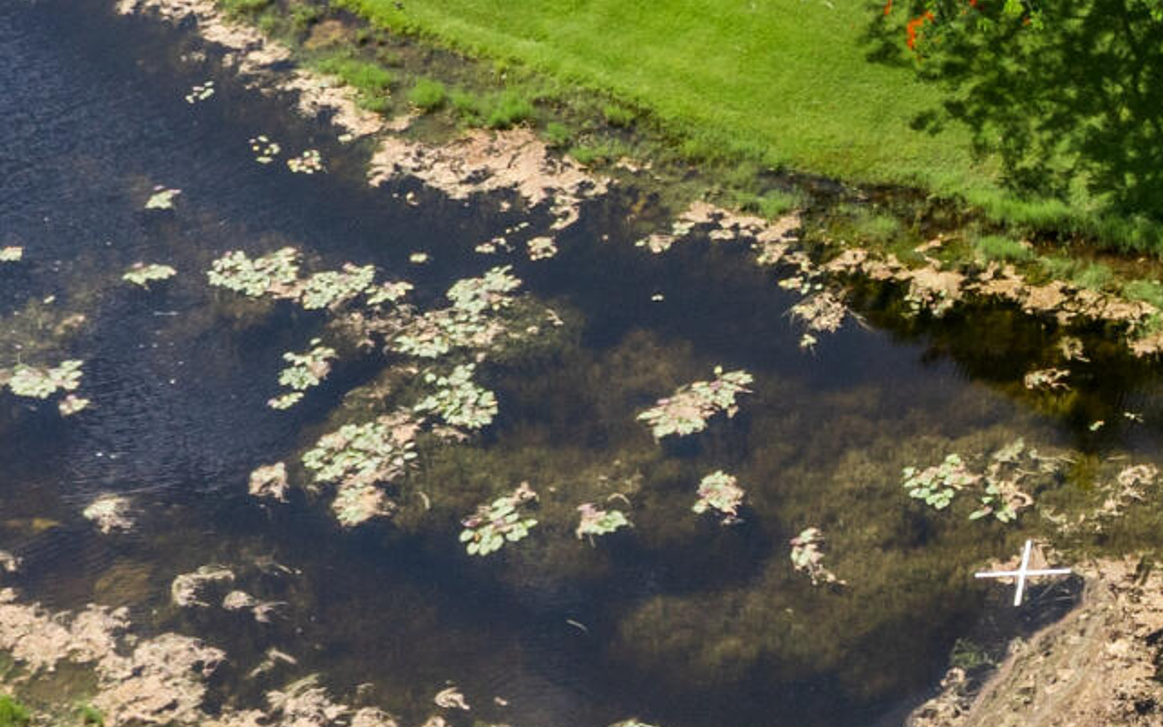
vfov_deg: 9.3
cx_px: 1975
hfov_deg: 14.2
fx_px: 4216
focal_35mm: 133
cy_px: -653
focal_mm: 10.26
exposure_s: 1/200
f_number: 6.3
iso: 100
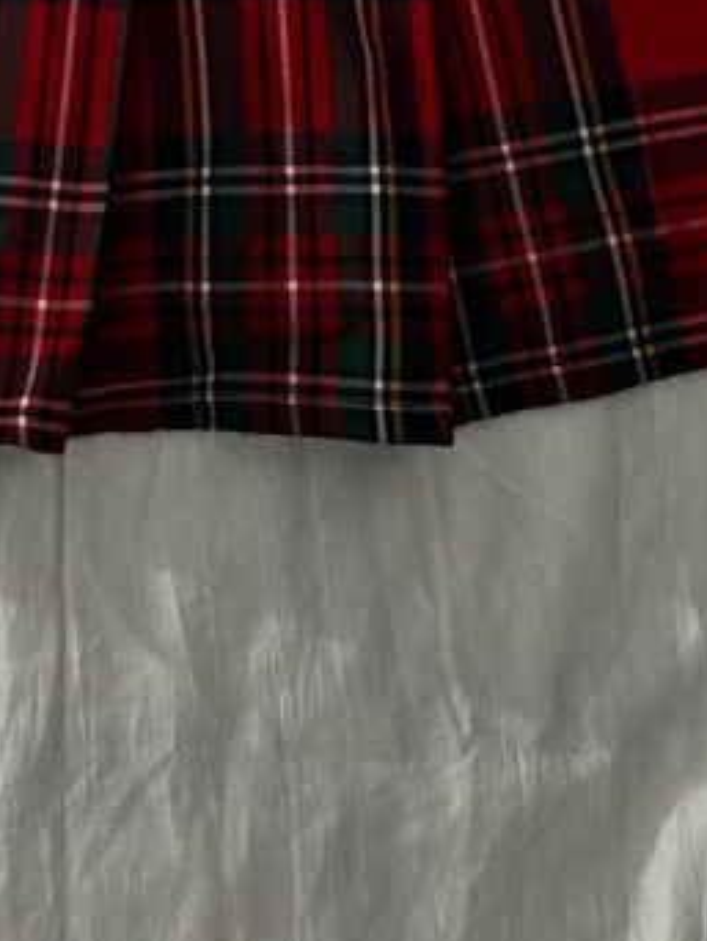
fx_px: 2067
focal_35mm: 76
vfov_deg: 24.2
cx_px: 190
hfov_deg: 19.3
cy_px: -63
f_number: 1.6
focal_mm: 5.96
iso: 500
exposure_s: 1/25
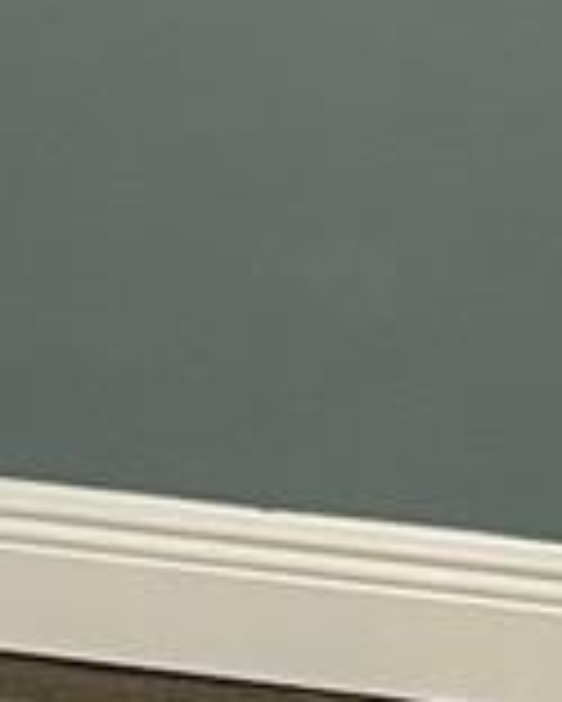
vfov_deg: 9.7
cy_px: -194
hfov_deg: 7.9
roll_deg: -1.7
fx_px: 4050
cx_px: -63
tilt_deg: -16.5
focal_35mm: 195
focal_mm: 4.2
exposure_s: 1/30
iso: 500
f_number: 1.6
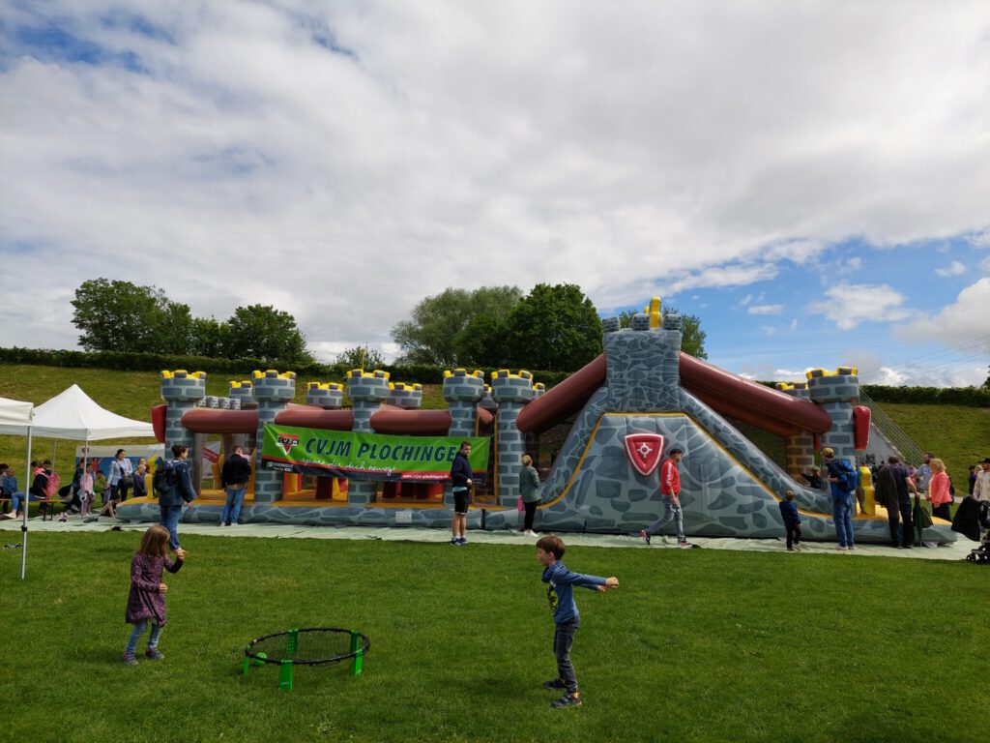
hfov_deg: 69.4
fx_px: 715
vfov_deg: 54.9
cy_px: 372
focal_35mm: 25
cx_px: 495
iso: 40
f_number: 1.8
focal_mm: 5.23
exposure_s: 1/2492
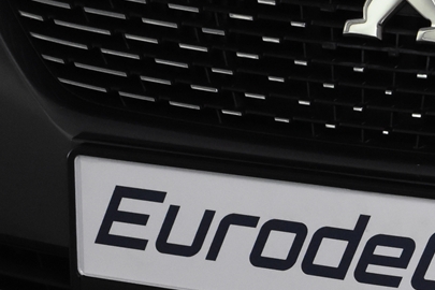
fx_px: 3262
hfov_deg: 7.5
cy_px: 151
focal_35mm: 270
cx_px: 655
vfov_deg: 5.1
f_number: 7.1
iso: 1600
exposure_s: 1/200
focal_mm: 38
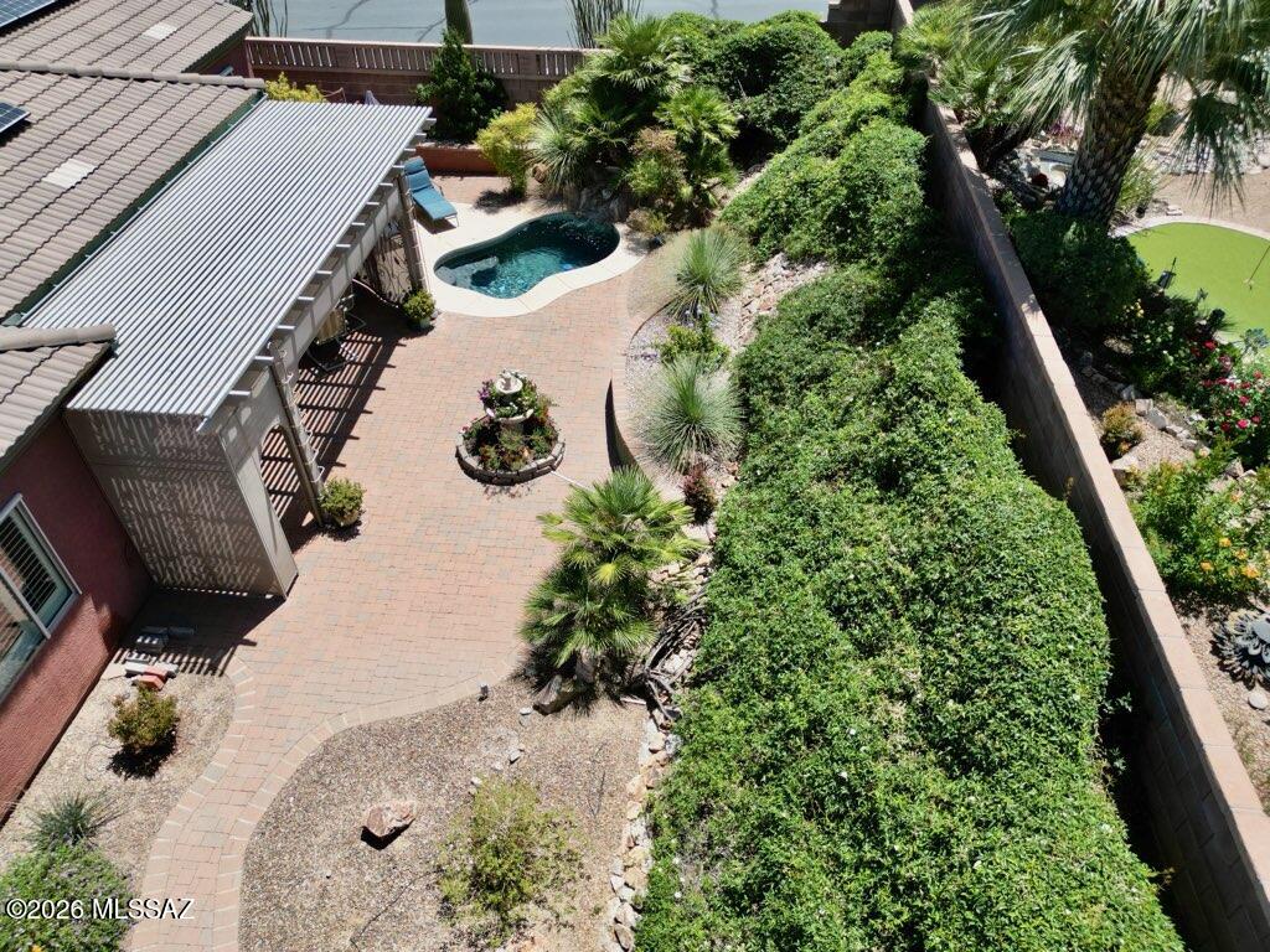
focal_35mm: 24
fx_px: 881
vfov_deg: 56.8
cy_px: 476
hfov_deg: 71.6
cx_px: 635
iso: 100
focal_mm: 6.72
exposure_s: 1/725
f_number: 1.7
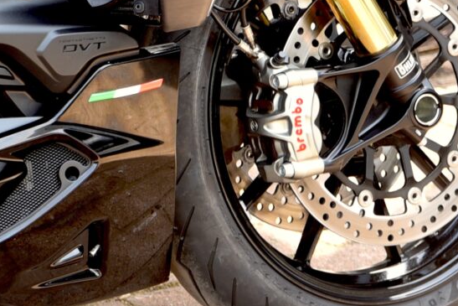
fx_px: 2978
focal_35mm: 234
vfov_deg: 5.9
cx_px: -432
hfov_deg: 8.4
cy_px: 21
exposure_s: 1/60
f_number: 3.2
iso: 100
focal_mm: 50
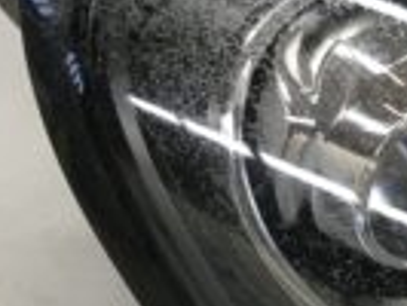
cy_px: 179
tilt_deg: -47.7
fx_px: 1412
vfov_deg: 12.4
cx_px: 802
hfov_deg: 14.0
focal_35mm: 120
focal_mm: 4.15
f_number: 2.2
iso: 40
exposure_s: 1/30
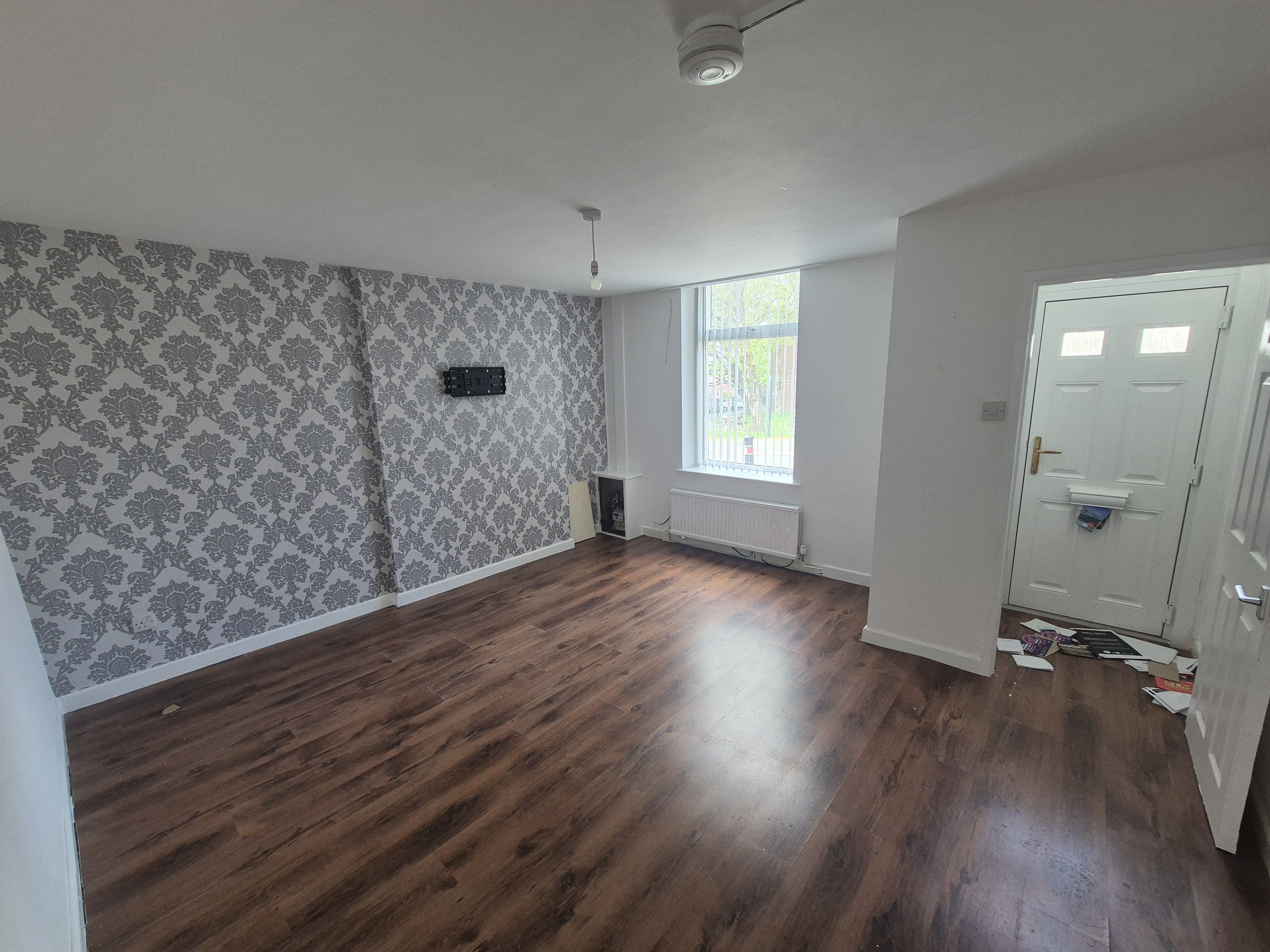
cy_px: 476
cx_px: 635
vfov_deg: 89.9
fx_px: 477
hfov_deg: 106.2
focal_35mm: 13
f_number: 2.2
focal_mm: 2.2
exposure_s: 1/50
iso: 160
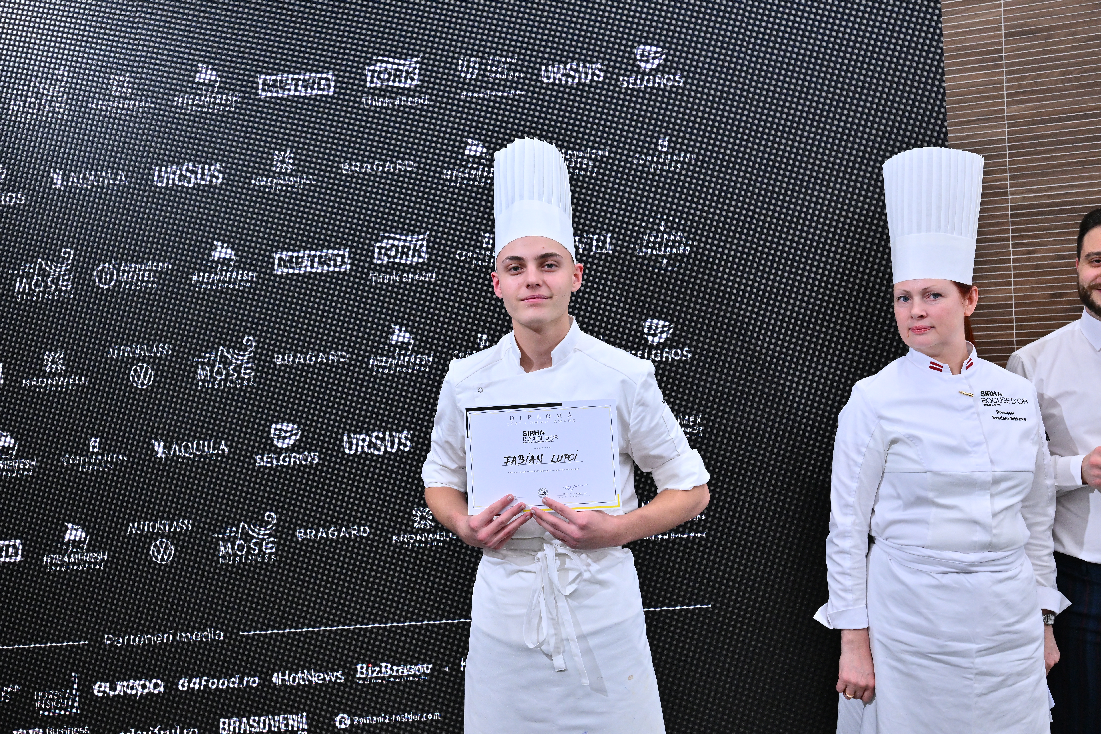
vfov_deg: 41.7
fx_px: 963
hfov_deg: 59.5
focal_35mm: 32
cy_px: 367
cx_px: 550
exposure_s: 1/160
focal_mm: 31.5
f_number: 6.3
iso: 1600
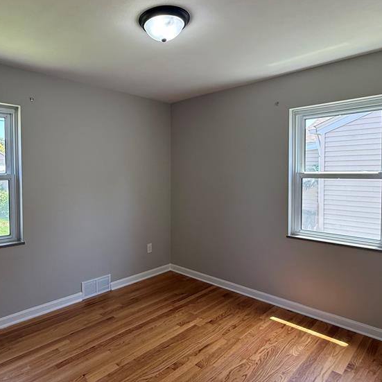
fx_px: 287
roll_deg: +0.6
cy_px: 182
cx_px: 135
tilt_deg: -2.5
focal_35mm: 23
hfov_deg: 65.9
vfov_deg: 67.2
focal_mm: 2.22
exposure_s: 1/120
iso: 160
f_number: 2.2
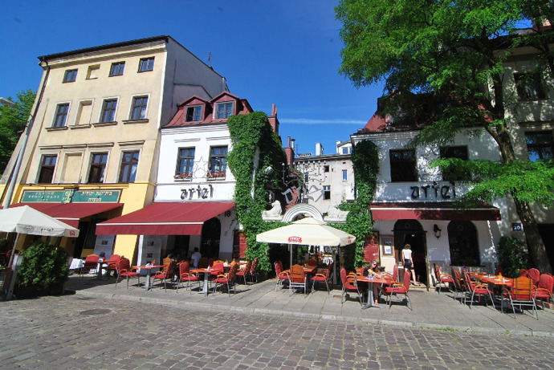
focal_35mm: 16
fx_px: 254
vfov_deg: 72.1
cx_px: 277
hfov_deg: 94.9
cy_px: 185
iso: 200
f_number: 13
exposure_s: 1/125
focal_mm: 11
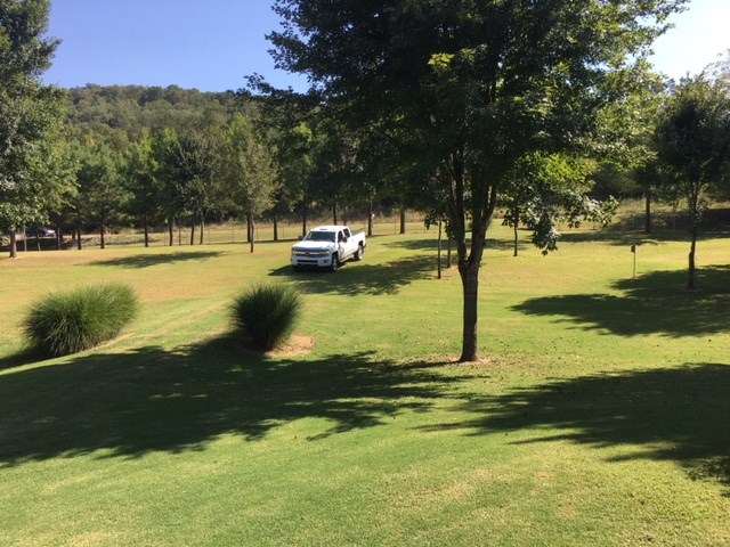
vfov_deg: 48.2
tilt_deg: -5.0
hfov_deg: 61.7
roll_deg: -1.0
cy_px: 274
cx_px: 365
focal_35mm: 29
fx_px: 612
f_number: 2.2
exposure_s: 1/712
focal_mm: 4.15
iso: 25
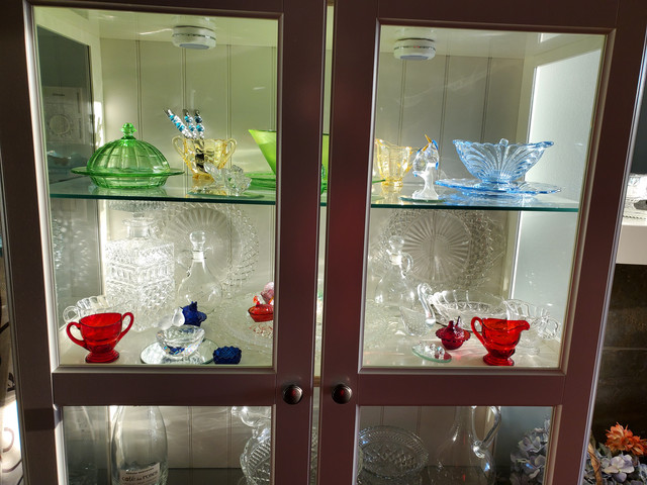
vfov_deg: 53.1
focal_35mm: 26
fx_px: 486
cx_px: 324
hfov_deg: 67.3
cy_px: 242
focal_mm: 4.3
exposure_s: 1/120
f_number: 2.4
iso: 100
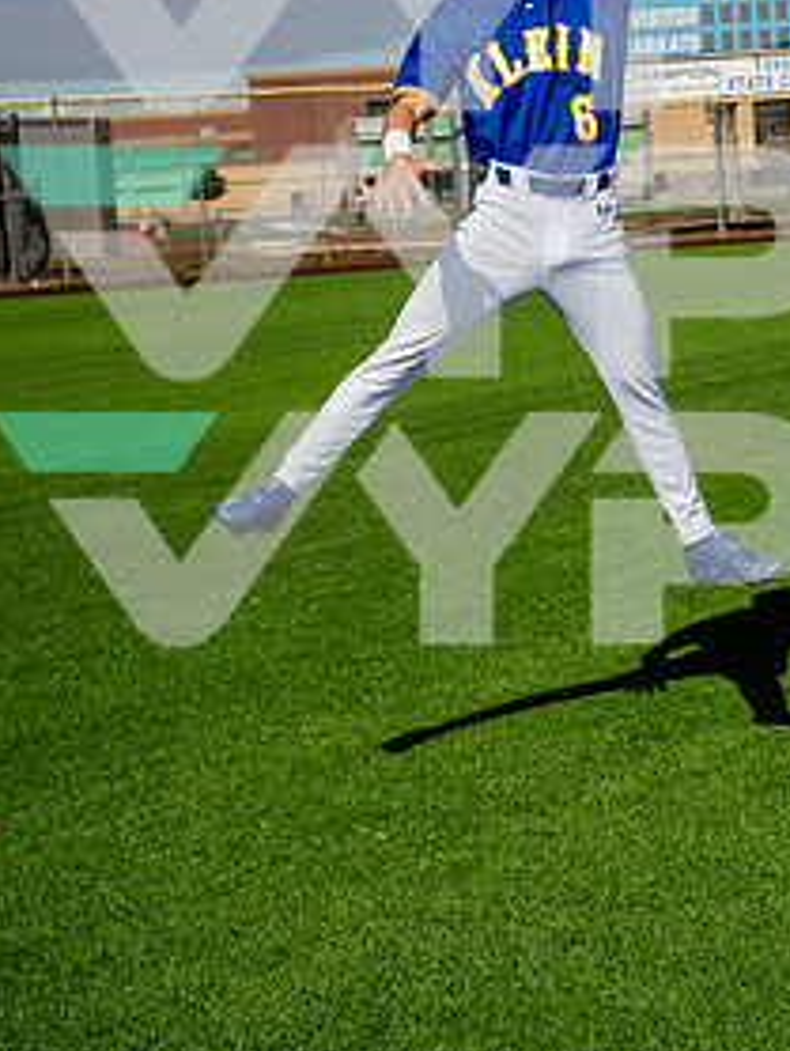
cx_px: 556
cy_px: 265
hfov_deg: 17.5
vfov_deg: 23.0
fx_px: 2552
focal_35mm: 84
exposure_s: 1/2000
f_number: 5.6
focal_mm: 54
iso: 100
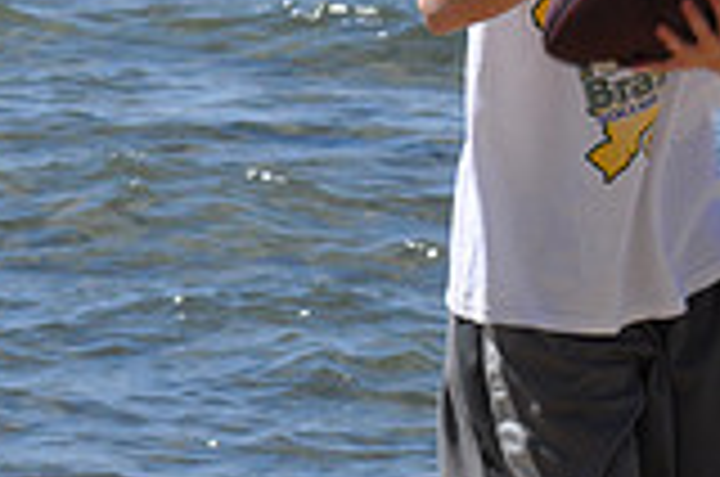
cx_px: 626
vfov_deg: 2.6
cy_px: -214
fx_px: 10336
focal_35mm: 518
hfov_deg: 4.0
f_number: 9
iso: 200
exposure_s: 1/320
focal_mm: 95
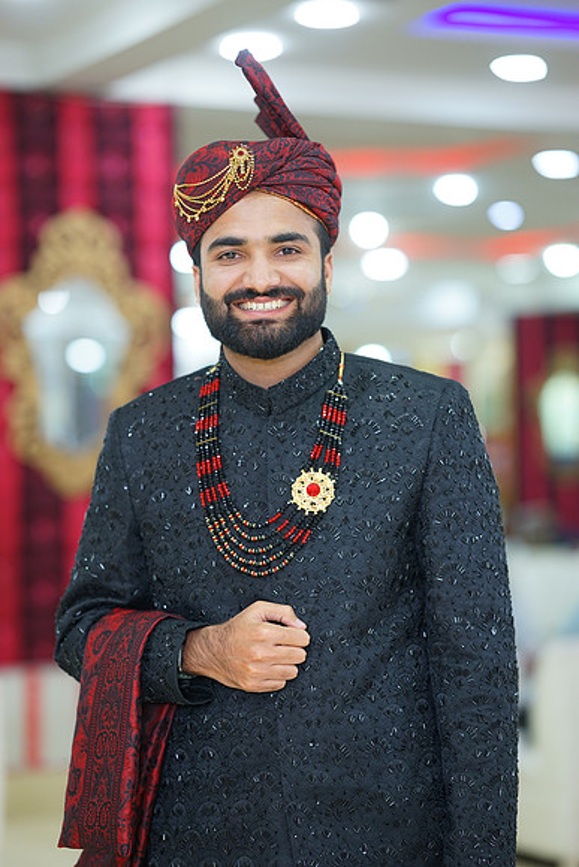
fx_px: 2049
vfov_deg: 23.9
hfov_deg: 16.1
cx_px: 290
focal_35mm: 85
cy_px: 434
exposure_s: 1/160
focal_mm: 85
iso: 400
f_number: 2
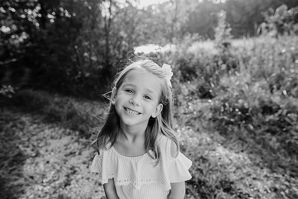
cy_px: 100
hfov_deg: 73.7
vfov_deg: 53.2
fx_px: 199
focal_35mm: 24
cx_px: 149
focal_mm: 24
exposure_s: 1/640
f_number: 3.5
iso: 200
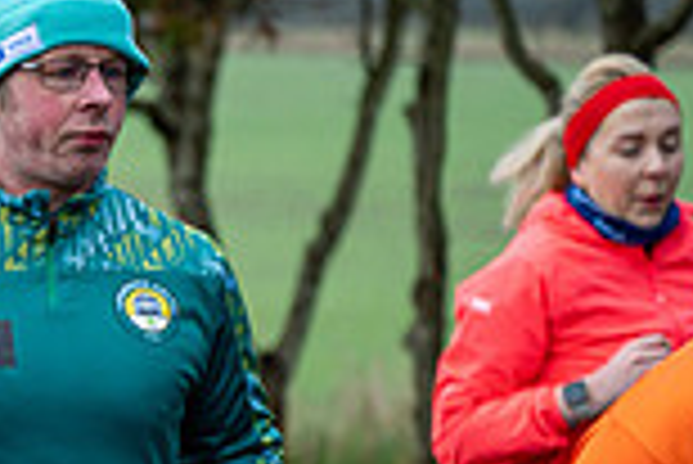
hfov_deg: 7.7
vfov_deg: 5.2
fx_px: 5087
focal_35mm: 264
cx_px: -320
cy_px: 448
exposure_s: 1/1250
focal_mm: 70
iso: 400
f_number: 2.8
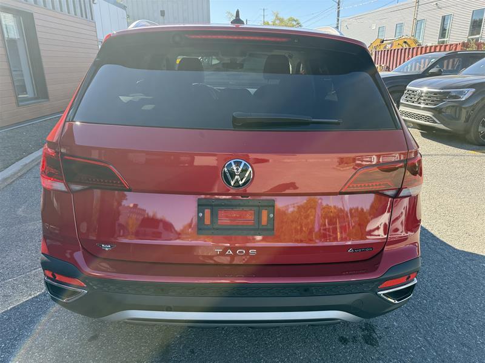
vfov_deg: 56.8
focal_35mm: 24
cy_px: 182
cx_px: 242
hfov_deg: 71.6
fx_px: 336
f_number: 1.78
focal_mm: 6.76
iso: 100
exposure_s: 1/920
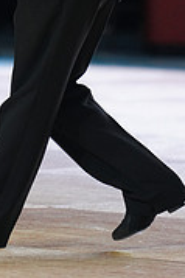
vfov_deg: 3.9
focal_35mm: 525
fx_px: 4054
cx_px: -30
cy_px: -79
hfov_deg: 2.6
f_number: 2.8
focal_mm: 162
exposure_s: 1/400
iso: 1250
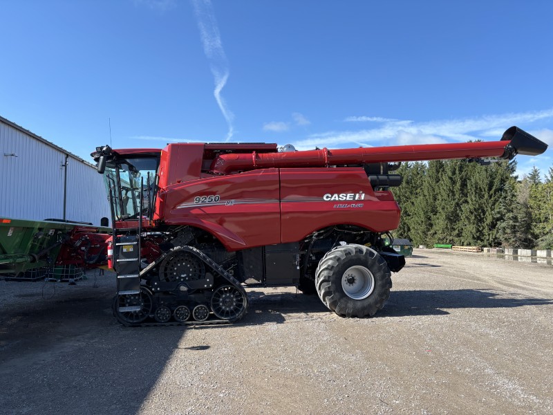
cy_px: 208
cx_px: 276
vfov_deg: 53.1
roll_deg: +0.1
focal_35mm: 26
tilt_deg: +2.0
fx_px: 415
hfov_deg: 67.3
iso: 50
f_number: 1.6
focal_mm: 5.96
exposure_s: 1/1812
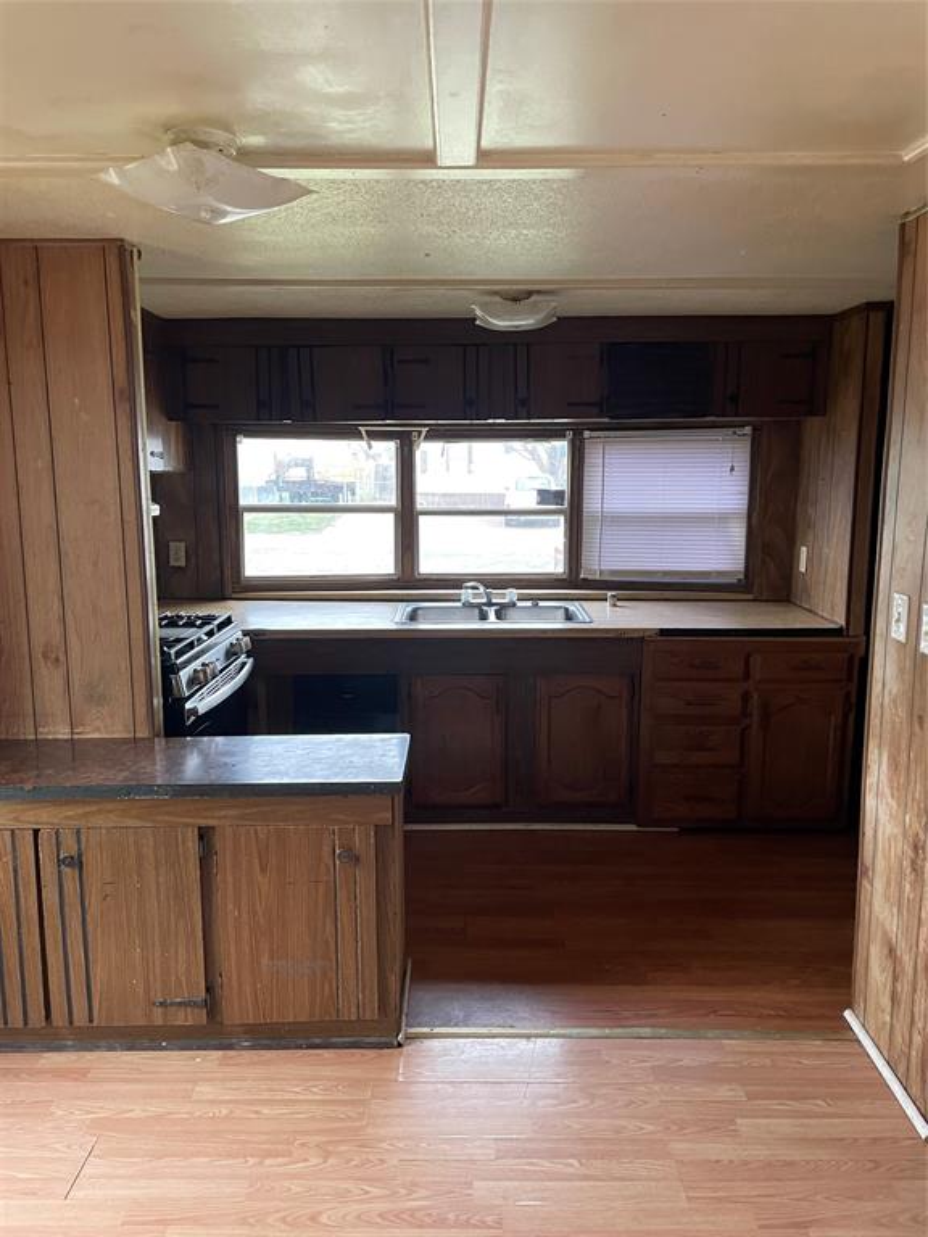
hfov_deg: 53.1
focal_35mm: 26
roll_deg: +0.8
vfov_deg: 67.3
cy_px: 618
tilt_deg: -8.1
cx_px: 464
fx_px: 929
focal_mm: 4.2
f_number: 1.6
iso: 400
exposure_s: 1/60
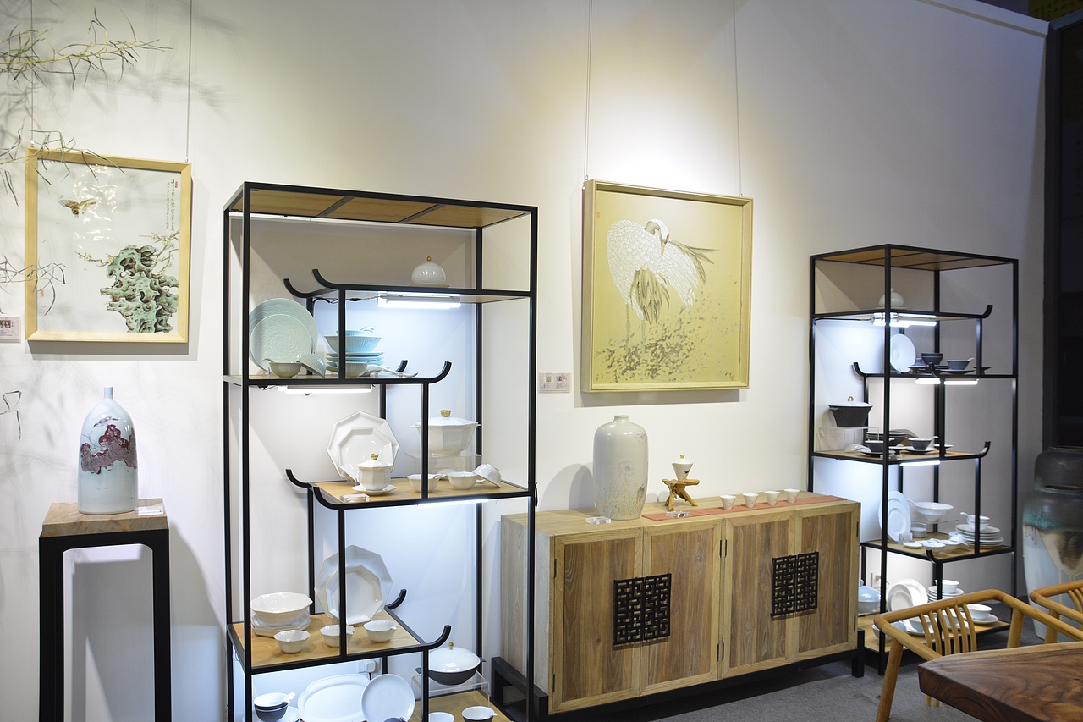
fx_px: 812
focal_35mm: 27
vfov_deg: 47.9
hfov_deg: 67.4
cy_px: 361
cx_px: 542
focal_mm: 18
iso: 320
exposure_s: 1/15
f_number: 5
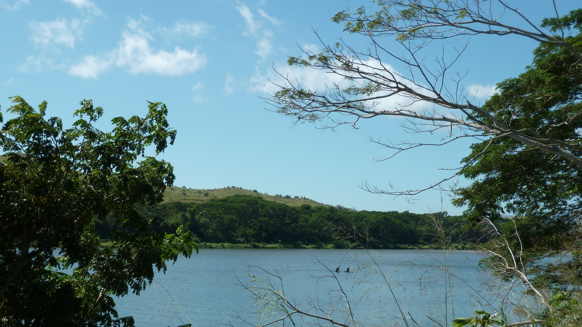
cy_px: 217
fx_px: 818
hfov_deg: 39.2
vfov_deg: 22.5
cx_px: 289
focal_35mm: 53
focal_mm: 7.9
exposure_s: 1/640
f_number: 3.8
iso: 80
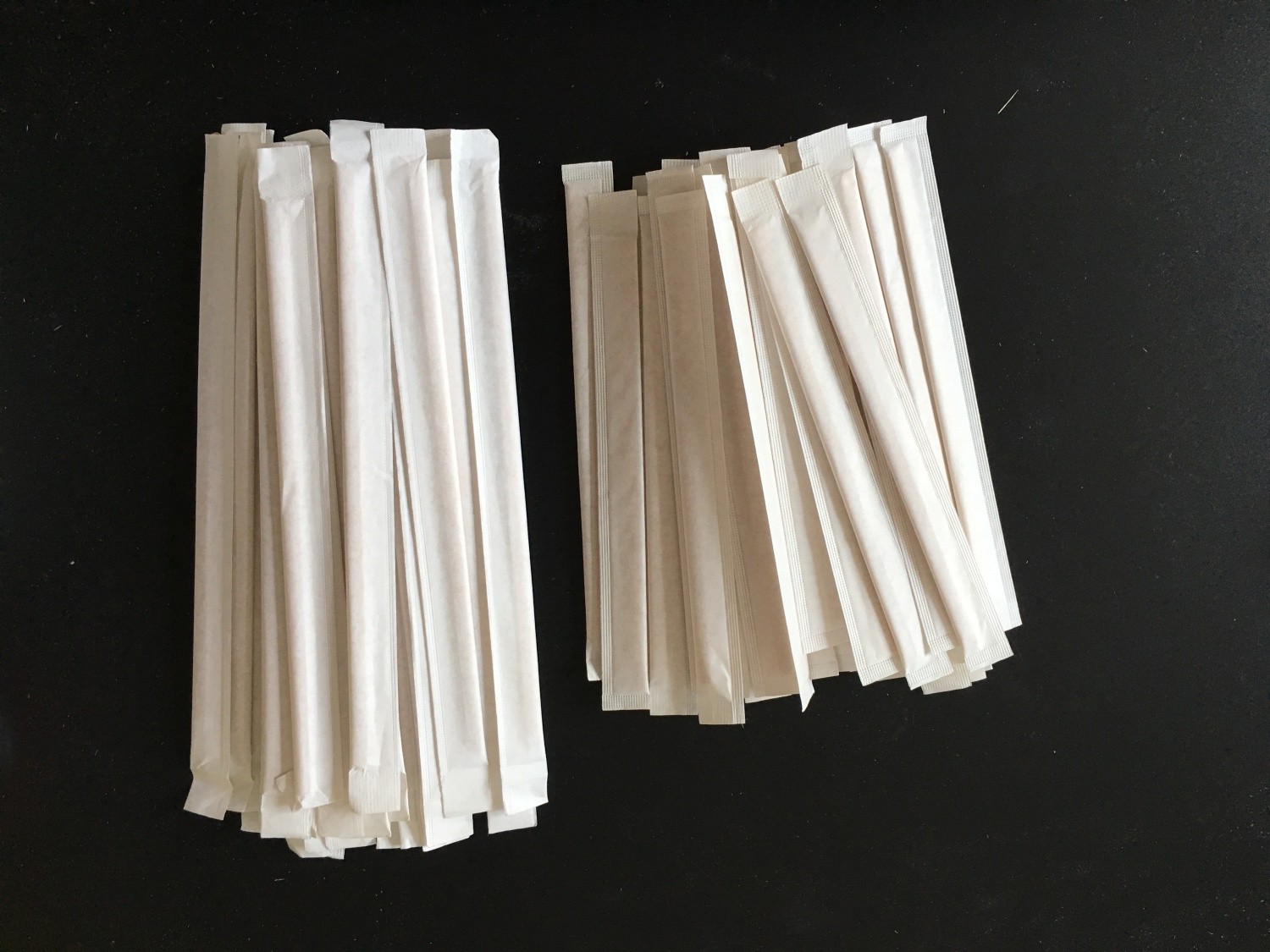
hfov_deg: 61.7
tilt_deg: -84.8
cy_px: 476
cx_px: 635
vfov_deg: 48.2
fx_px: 1064
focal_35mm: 29
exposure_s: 1/33
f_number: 2.2
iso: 50
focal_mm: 4.15
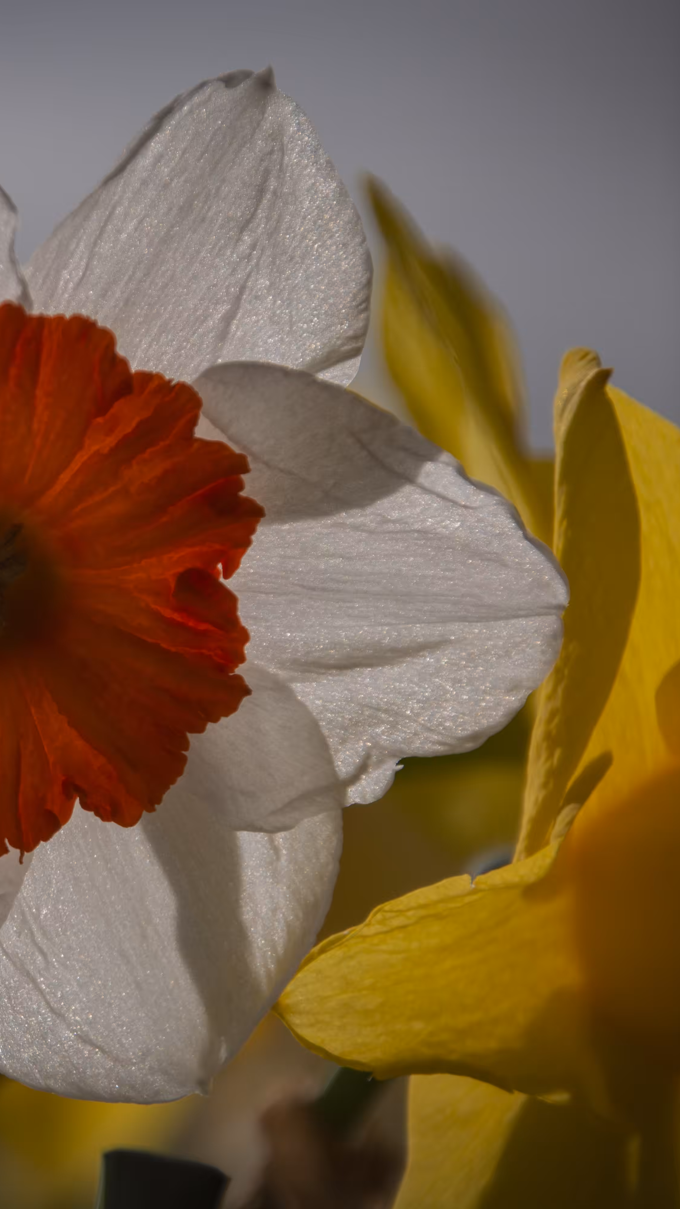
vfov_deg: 5.9
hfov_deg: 3.3
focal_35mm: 366
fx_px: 11726
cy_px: 605
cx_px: 70
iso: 250
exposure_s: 1/2000
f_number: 6
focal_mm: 155
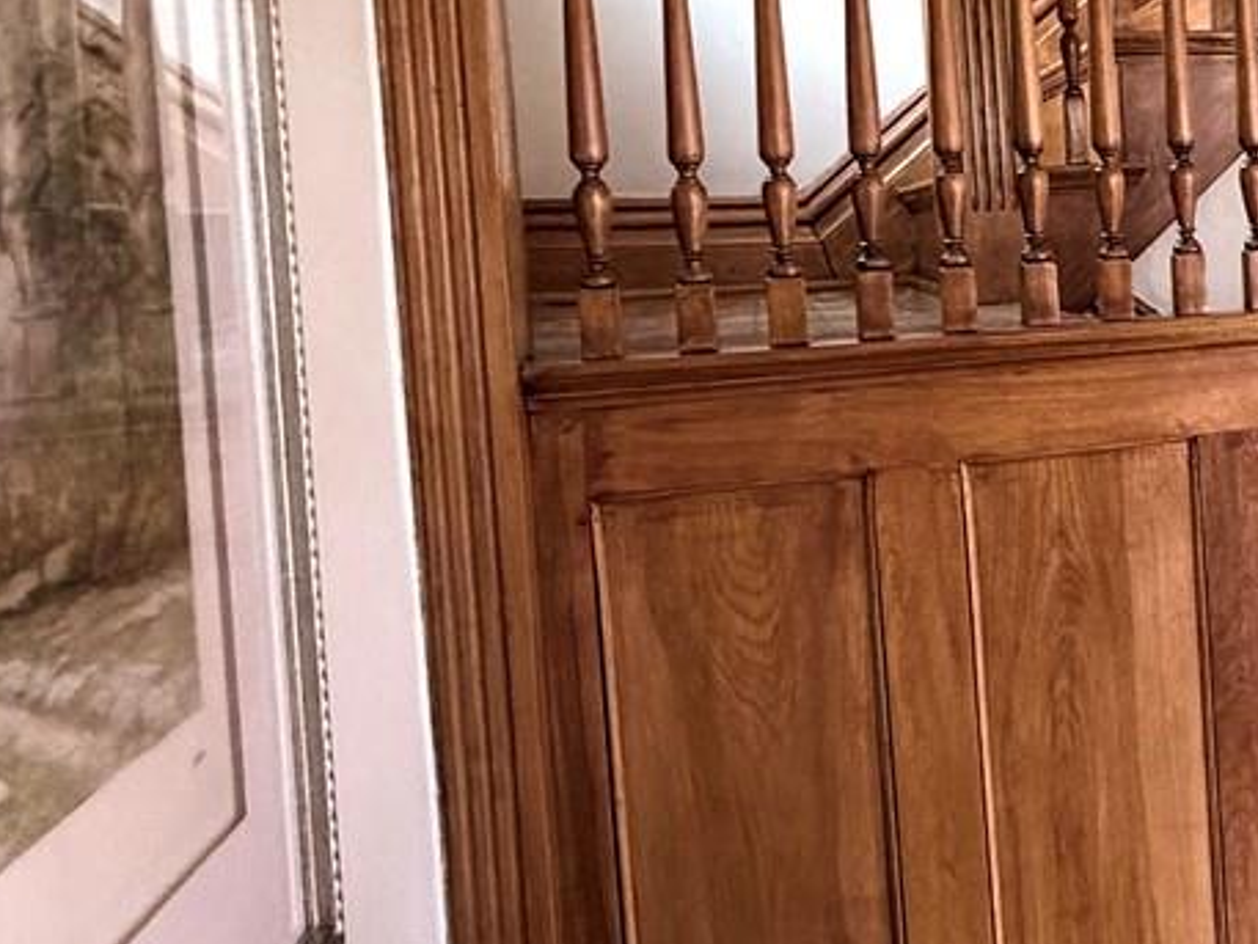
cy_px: 261
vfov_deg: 29.3
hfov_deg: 29.7
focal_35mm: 49
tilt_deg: -2.2
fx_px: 1781
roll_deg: +3.1
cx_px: 1704
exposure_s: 1/60
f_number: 2.2
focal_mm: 2.22
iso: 320
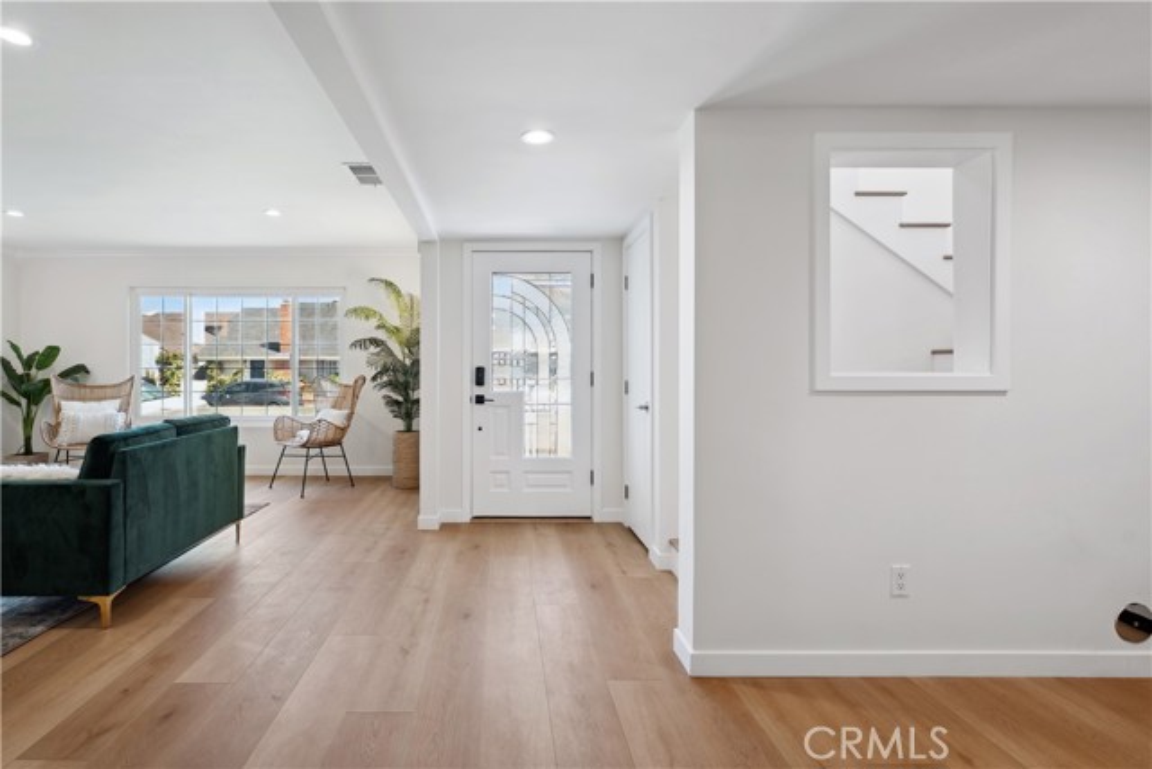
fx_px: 512
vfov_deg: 73.8
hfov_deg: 96.7
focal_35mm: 16
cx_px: 576
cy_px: 384
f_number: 8
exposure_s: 1/15
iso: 160
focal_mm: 16
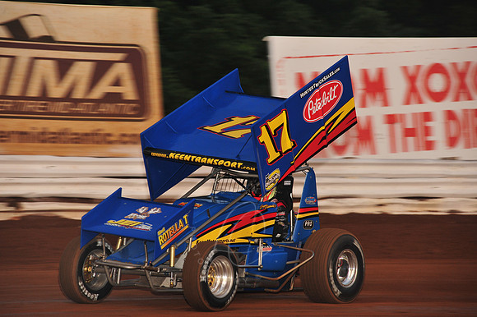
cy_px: 158
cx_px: 238
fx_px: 2648
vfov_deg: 6.9
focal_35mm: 200
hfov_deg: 10.3
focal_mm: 200
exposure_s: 1/320
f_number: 7.1
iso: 1000
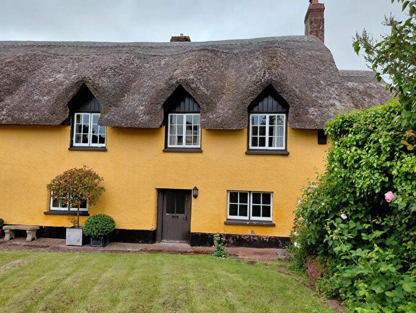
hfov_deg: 67.3
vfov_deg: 53.1
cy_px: 160
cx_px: 215
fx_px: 313
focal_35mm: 26
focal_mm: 4.69
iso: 50
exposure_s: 1/1237
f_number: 1.8
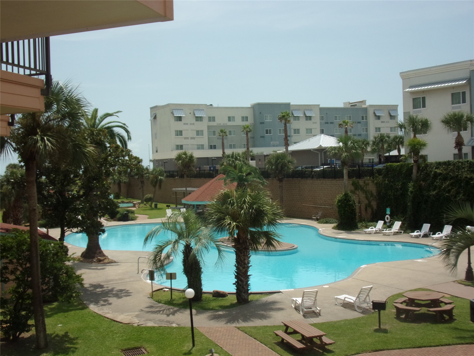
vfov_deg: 36.8
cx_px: 237
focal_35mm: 39
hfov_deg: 47.9
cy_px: 178
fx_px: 534
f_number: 3.9
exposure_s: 1/1400
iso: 80
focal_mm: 7
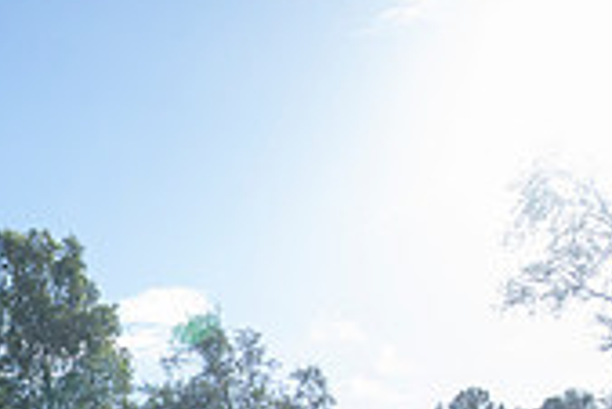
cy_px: 588
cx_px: -261
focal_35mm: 55
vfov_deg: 21.3
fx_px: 936
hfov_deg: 27.4
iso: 500
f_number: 6.3
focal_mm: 16
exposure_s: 1/1000
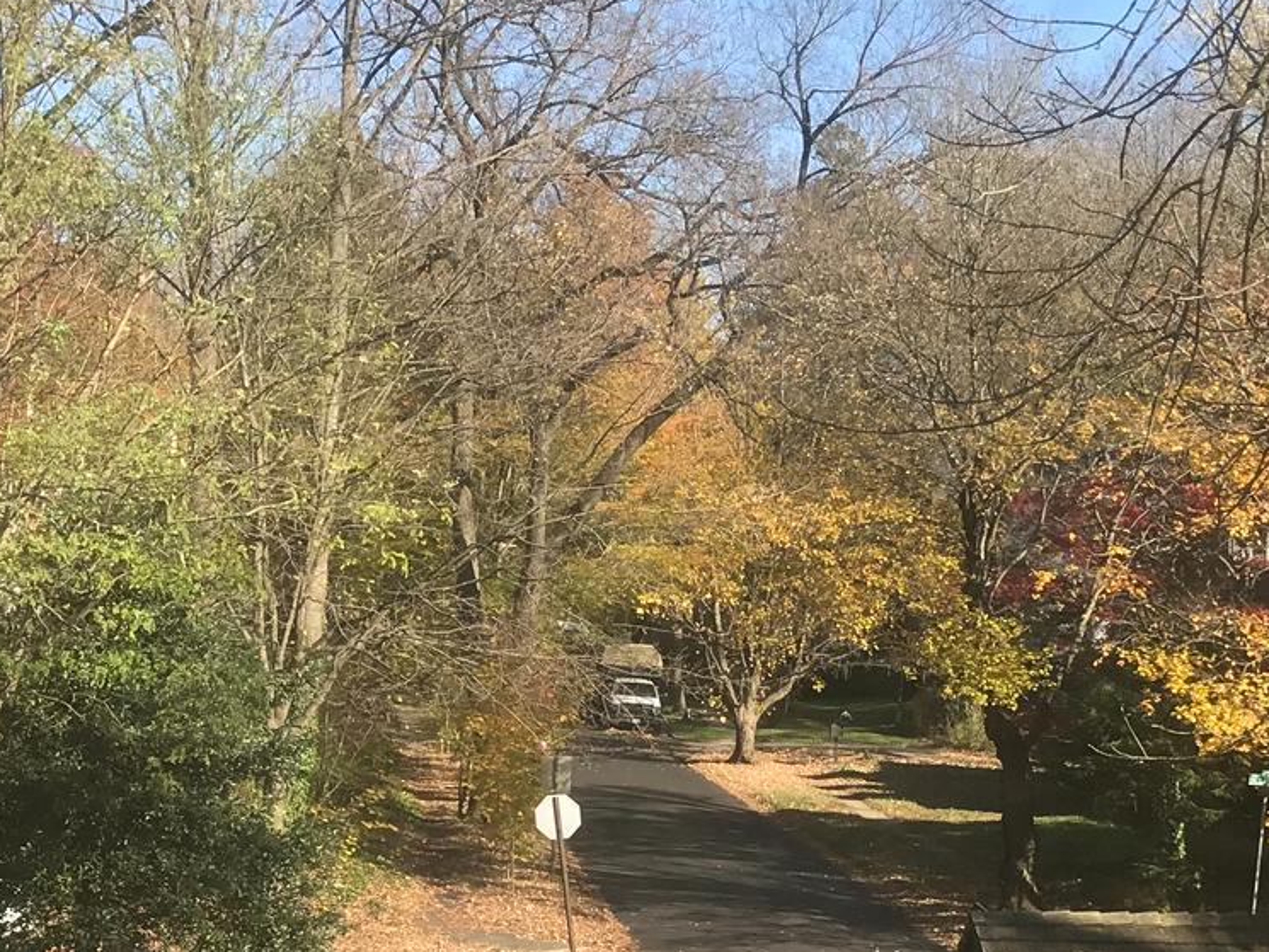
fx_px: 2823
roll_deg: -0.6
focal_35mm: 77
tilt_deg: -1.6
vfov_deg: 18.8
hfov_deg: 25.3
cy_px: 852
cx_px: 620
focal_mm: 3.99
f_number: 1.8
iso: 20
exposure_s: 1/595
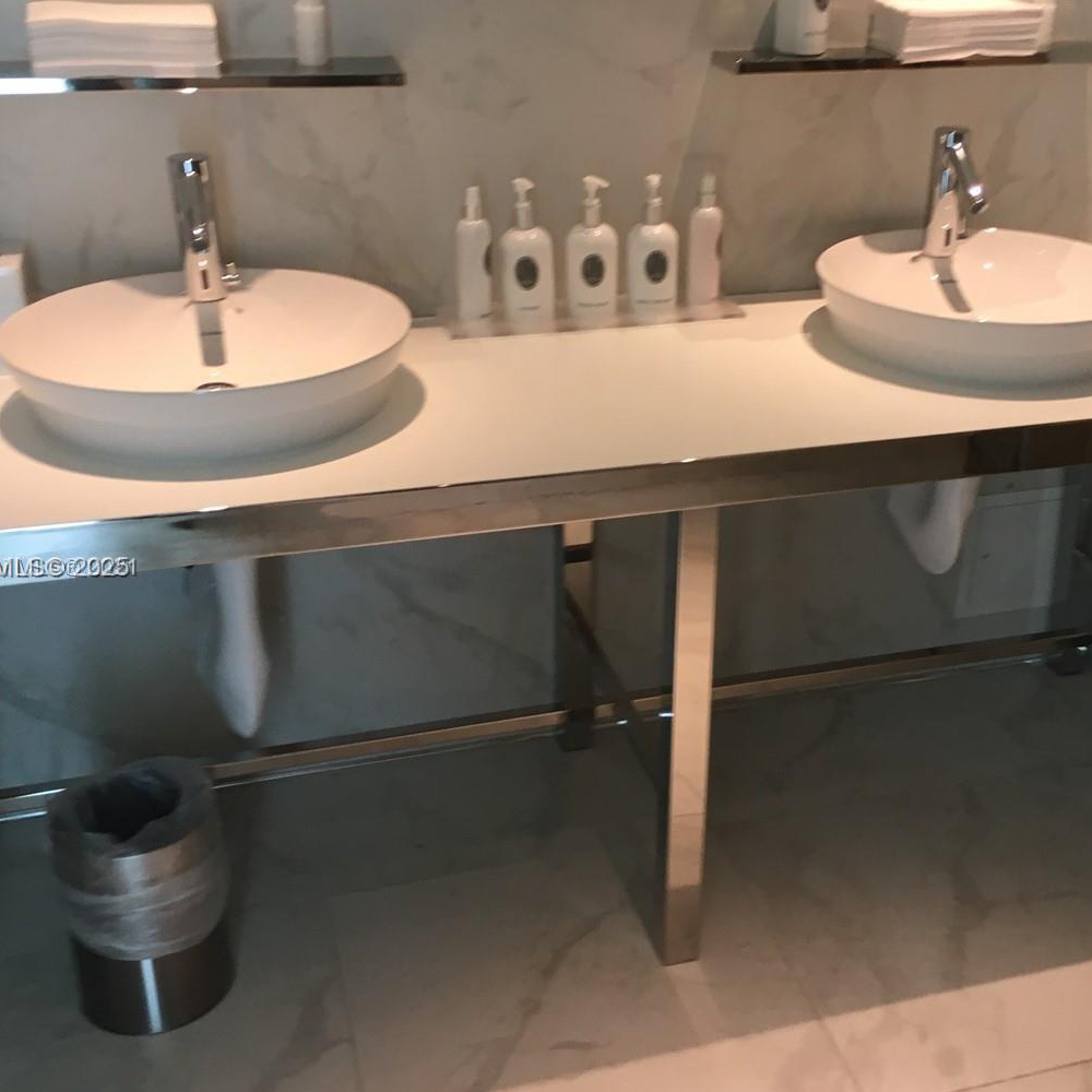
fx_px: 1463
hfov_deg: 40.7
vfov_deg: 40.9
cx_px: 663
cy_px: 569
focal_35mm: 41
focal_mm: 4.15
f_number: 2.2
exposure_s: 1/30
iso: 64
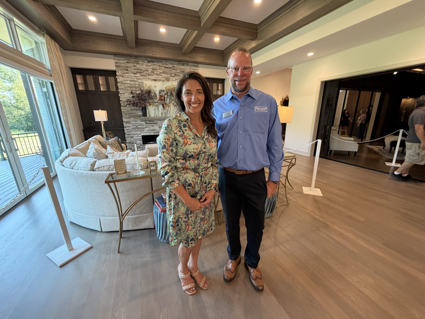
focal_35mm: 14
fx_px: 172
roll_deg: +1.4
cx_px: 212
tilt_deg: -14.4
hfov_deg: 102.1
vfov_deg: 85.7
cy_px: 160
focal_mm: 2.22
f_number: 2.2
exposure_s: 1/60
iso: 250
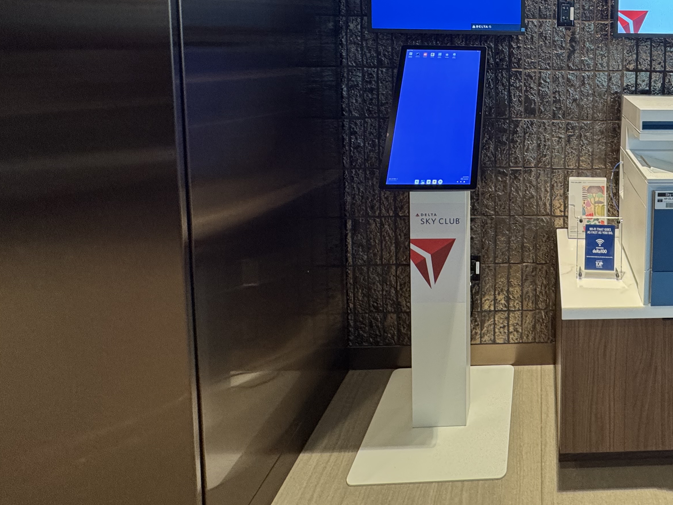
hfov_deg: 63.2
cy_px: 76
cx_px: 569
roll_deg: -1.3
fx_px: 467
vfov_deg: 51.8
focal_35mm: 24
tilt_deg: -5.9
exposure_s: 1/60
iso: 200
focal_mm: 2.22
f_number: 2.2
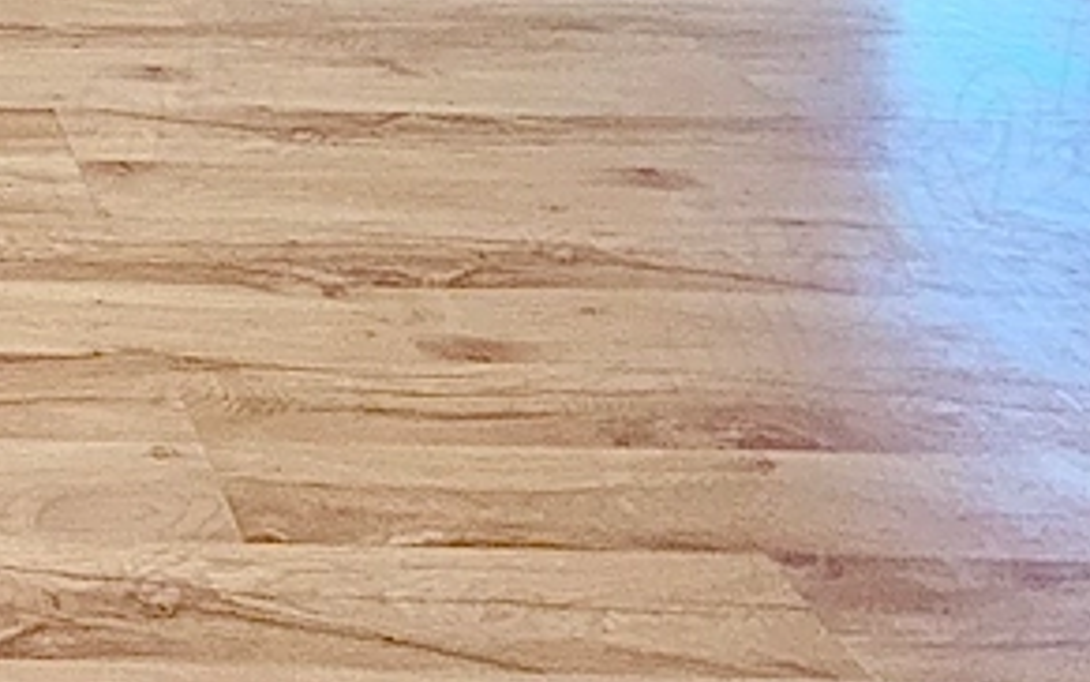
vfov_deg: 17.5
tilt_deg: +0.5
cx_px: -352
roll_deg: +0.7
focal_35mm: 51
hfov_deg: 30.5
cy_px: -708
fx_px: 1515
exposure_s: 1/100
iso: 50
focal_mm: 2.22
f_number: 2.2
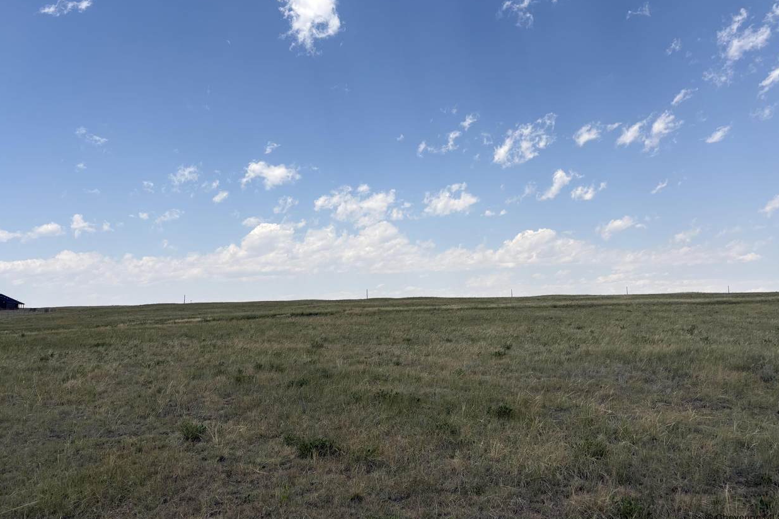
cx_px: 390
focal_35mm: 28
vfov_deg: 46.3
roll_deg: -0.5
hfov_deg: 65.5
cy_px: 224
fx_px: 606
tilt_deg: +9.3
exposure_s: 1/4608
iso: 50
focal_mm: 5.96
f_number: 1.6
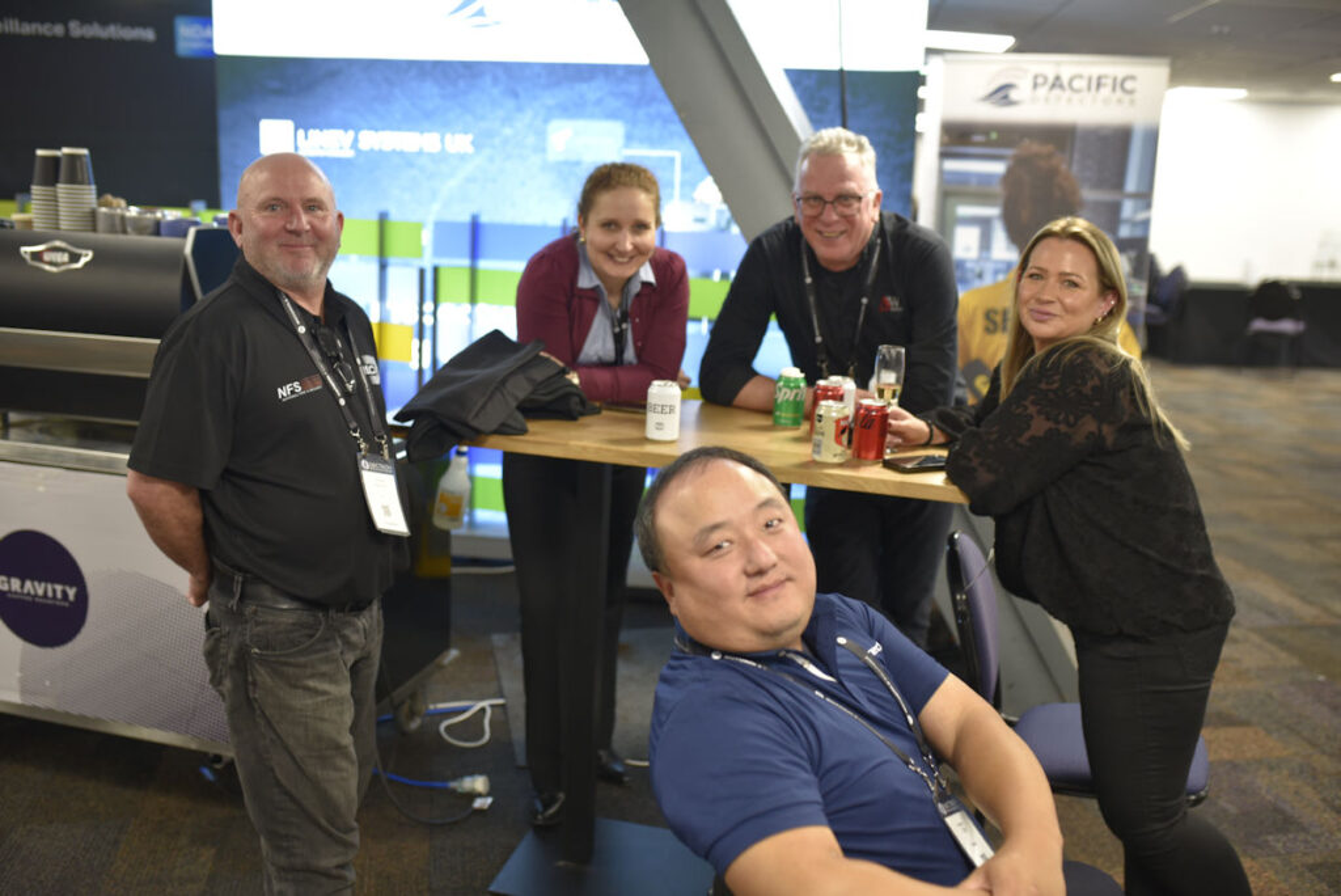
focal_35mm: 35
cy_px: 448
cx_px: 670
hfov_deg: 54.4
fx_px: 1304
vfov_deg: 37.9
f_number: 2.2
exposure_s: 1/60
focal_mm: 35
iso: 800
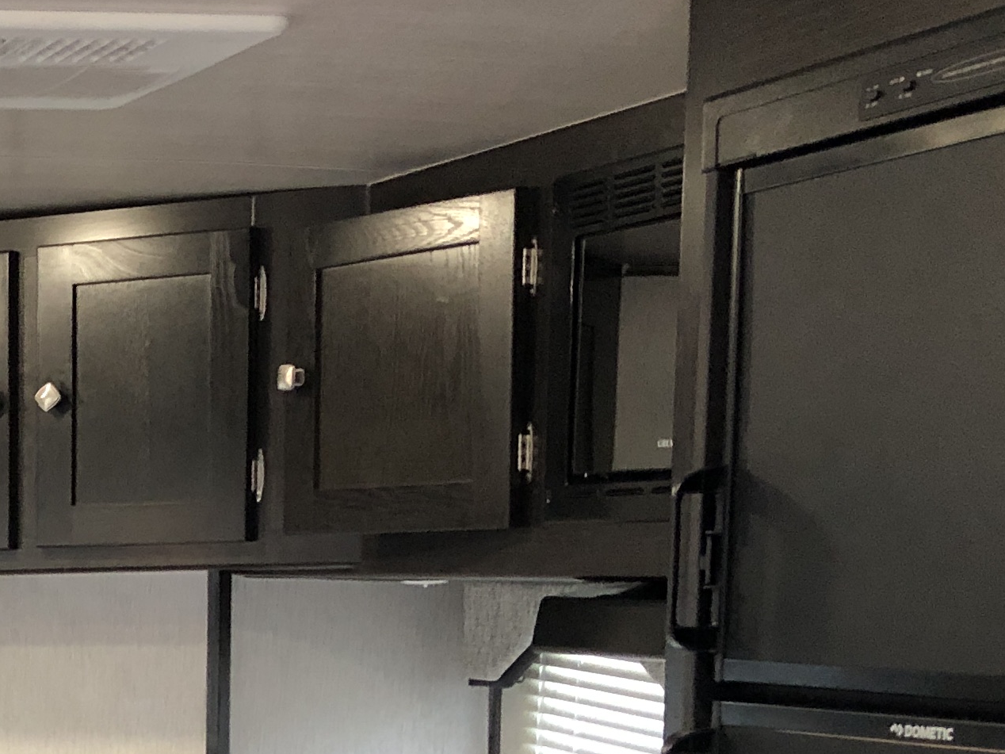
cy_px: 936
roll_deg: +1.0
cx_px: -356
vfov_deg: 15.9
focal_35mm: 89
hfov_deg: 19.9
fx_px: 2584
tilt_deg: -11.4
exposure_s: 1/16
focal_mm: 3.99
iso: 80
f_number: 1.8
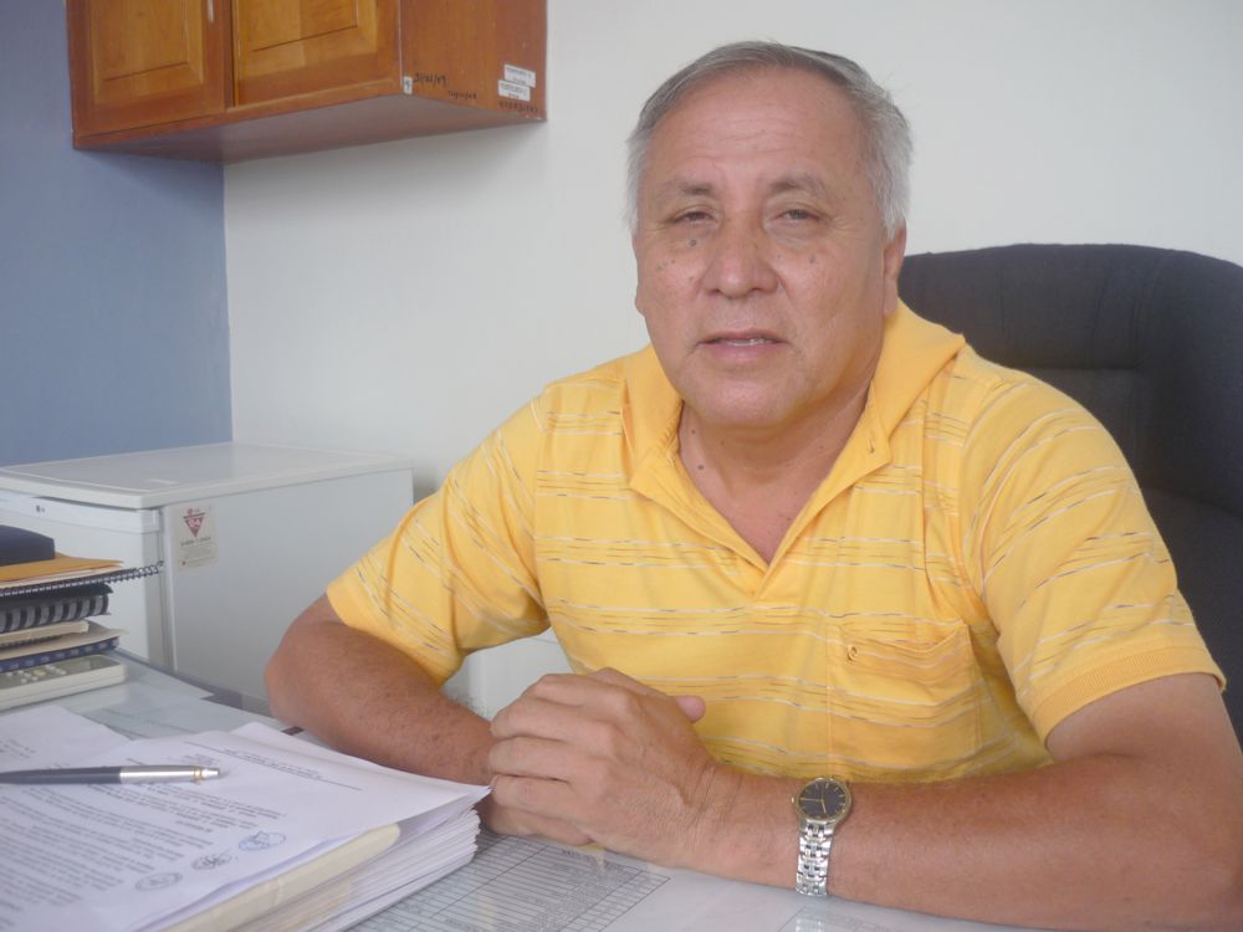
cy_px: 466
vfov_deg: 42.9
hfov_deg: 55.4
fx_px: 1185
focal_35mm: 33
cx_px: 622
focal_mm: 5.5
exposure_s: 1/50
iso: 100
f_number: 2.8
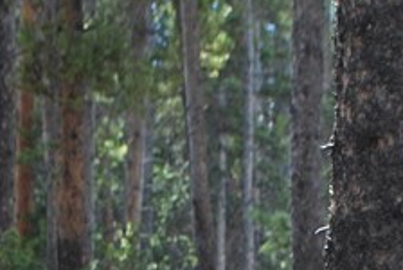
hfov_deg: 7.5
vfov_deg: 4.9
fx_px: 3094
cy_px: 470
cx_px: 244
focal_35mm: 276
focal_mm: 38
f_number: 5.6
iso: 125
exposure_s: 1/125
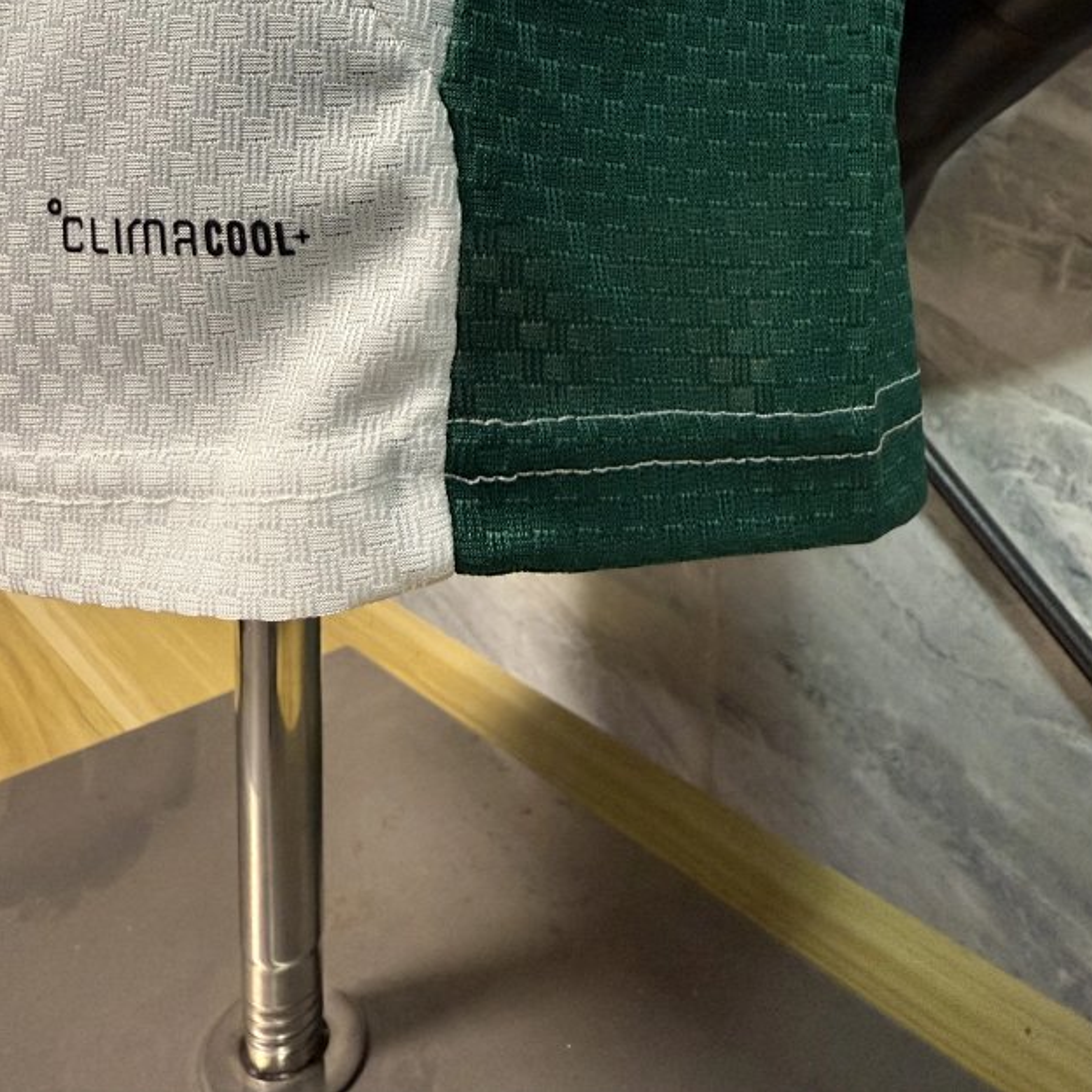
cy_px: 347
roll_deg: -1.3
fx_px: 1035
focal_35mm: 29
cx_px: 556
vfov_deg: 54.3
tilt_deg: -7.1
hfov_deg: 55.6
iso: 320
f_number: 2.2
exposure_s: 1/50
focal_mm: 2.22
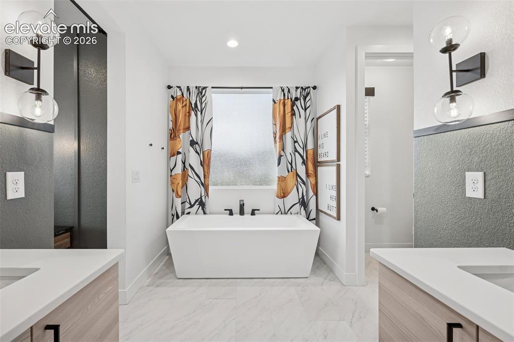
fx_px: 214
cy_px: 171
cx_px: 257
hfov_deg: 100.4
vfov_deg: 77.3
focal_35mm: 15
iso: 100
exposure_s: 1/8
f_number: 11
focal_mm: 15
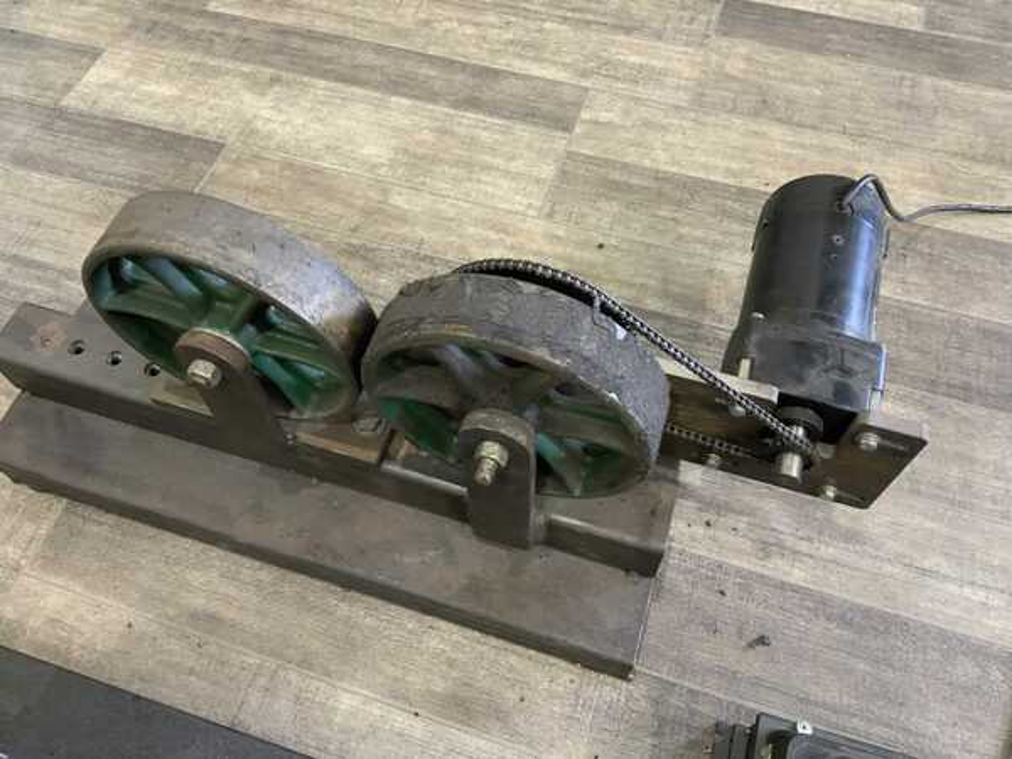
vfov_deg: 48.2
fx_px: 848
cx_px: 506
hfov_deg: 61.7
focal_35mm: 29
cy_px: 380
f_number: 1.8
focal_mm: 3
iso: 160
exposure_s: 1/60
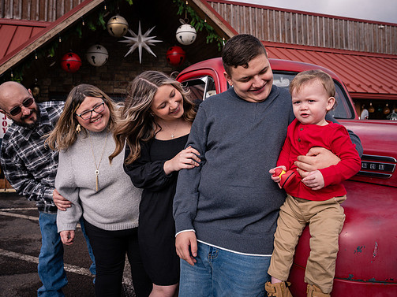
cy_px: 142
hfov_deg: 61.3
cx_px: 167
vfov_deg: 48.2
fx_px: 333
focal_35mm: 29
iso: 200
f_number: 5.6
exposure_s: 1/800
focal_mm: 24
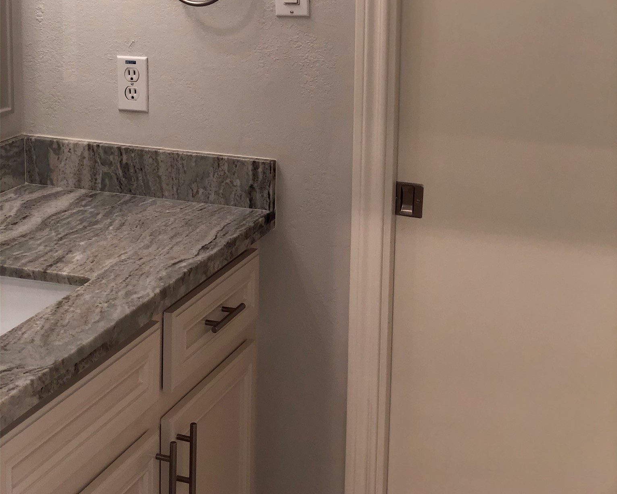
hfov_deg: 27.9
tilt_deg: -9.8
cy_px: 87
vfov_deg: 22.1
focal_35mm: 68
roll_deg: -0.5
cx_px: 310
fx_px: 1242
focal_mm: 6
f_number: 2.4
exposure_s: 1/30
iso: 25
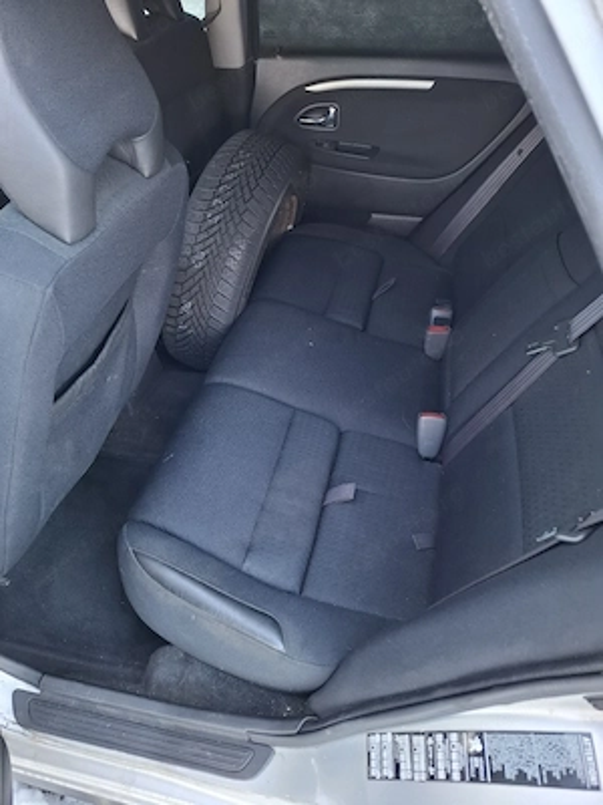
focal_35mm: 23
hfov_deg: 58.9
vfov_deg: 73.9
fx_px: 534
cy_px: 402
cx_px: 302
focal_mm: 5.54
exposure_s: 1/50
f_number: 1.8
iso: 160
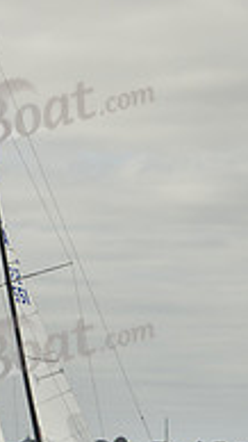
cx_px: -282
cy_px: 277
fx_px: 3370
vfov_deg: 7.5
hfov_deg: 4.2
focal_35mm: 288
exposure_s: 1/1600
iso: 400
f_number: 9
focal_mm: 92
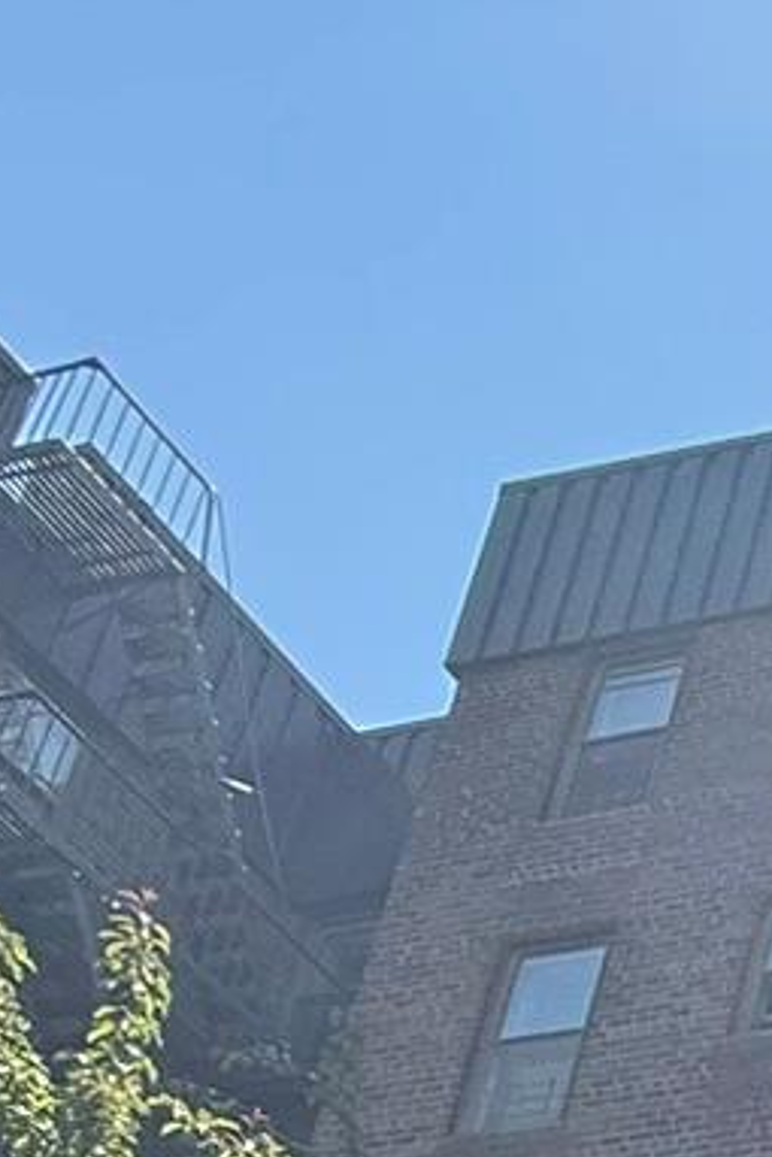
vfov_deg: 20.4
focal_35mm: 78
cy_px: 1932
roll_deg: +0.1
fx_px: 2507
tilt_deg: +23.6
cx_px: 1865
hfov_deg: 13.1
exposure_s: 1/686
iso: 50
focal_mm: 2.22
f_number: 2.2
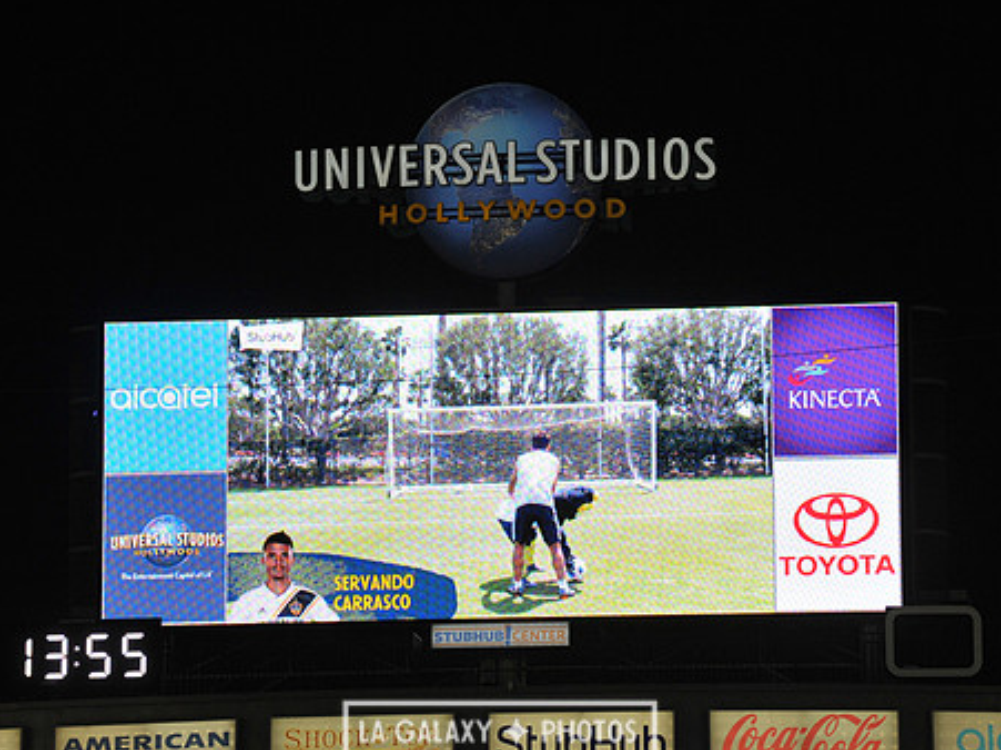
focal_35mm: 247
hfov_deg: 8.0
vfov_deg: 6.0
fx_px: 7141
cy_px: 397
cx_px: 499
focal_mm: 200
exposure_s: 1/400
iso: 1250
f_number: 10
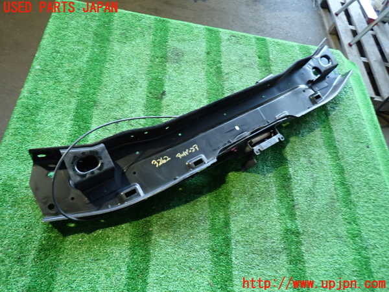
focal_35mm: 25
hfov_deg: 69.4
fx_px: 281
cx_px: 194
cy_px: 146
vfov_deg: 54.9
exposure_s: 1/30
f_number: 2
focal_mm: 4.5
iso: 320
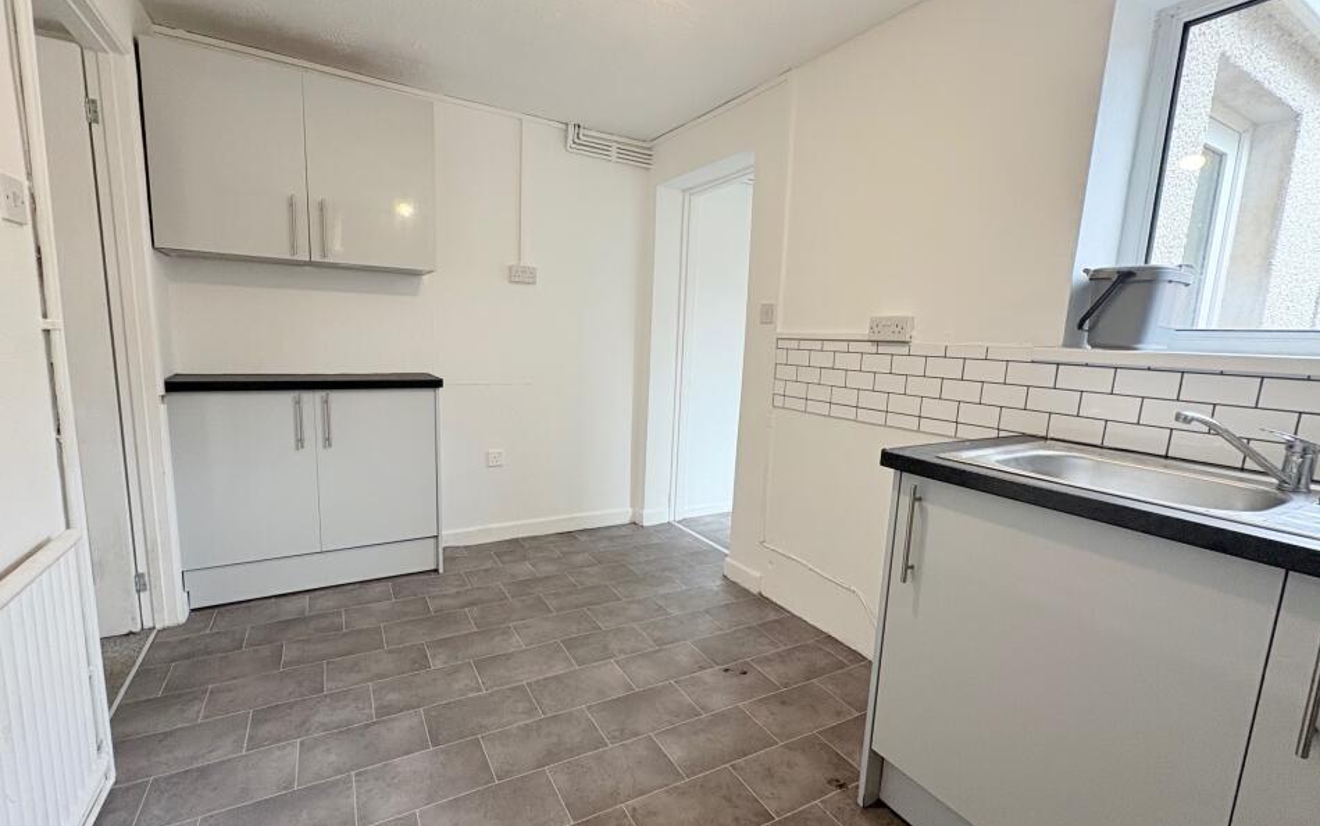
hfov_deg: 97.7
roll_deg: -1.5
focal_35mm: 16
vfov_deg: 71.3
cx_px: 622
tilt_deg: -9.3
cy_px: 419
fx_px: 576
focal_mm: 2.22
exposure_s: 1/99
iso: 200
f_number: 2.2
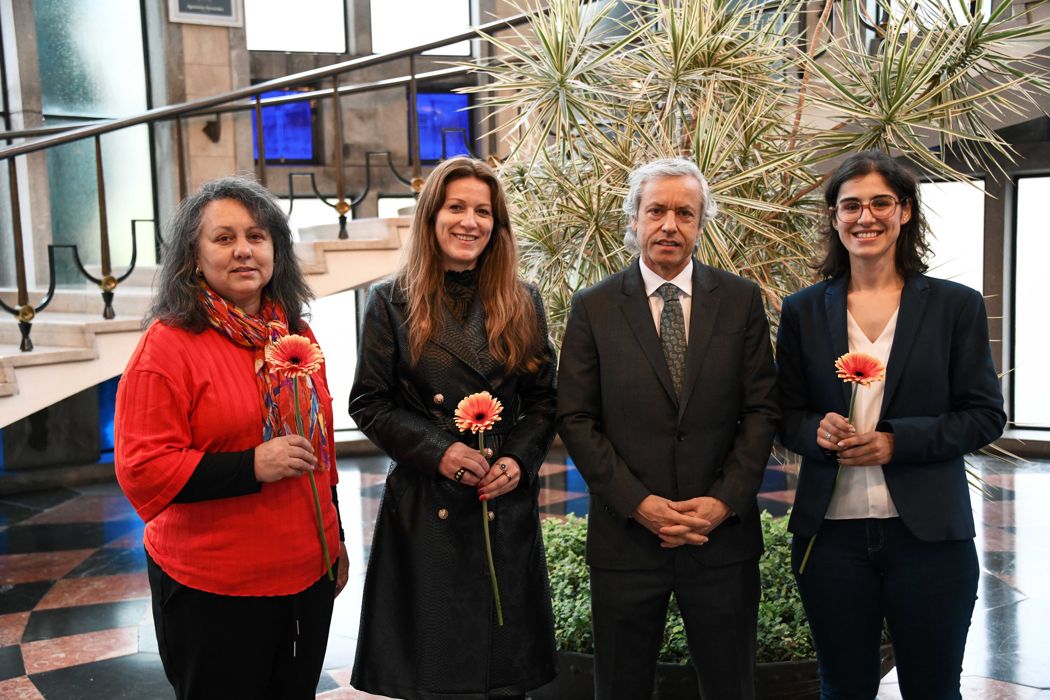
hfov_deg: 43.6
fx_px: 1312
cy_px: 350
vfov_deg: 29.9
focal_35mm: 45
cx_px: 525
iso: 2500
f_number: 4.2
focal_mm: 45
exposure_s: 1/80
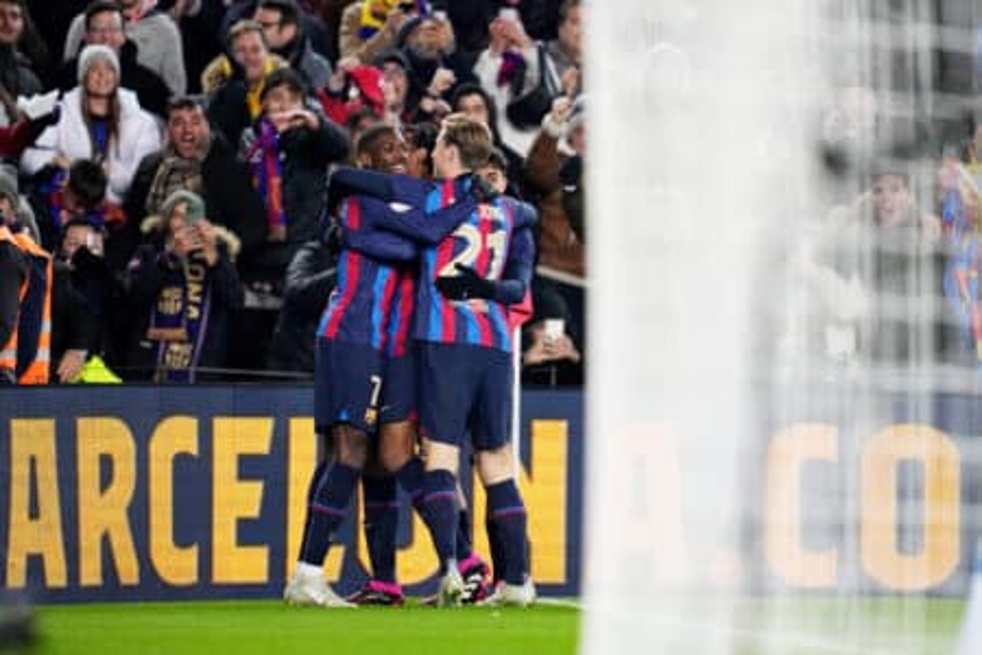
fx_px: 16365
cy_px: 328
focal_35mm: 600
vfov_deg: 2.3
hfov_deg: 3.4
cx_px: 491
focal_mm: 400
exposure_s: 1/1250
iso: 2500
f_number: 2.8
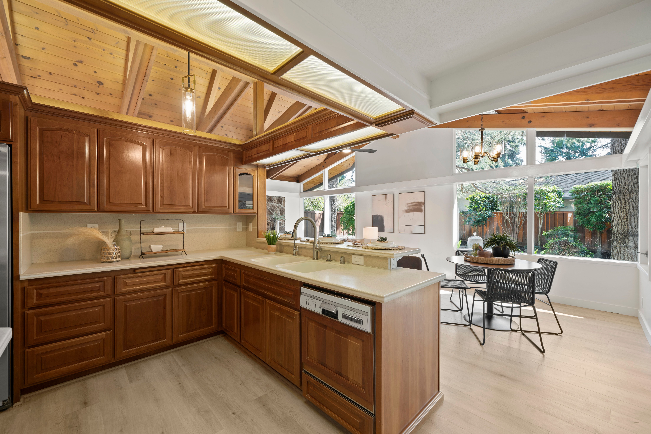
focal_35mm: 14
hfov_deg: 104.3
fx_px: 253
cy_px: 217
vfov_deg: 81.2
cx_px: 326
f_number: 8
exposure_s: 1/1.25
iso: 100
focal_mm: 14
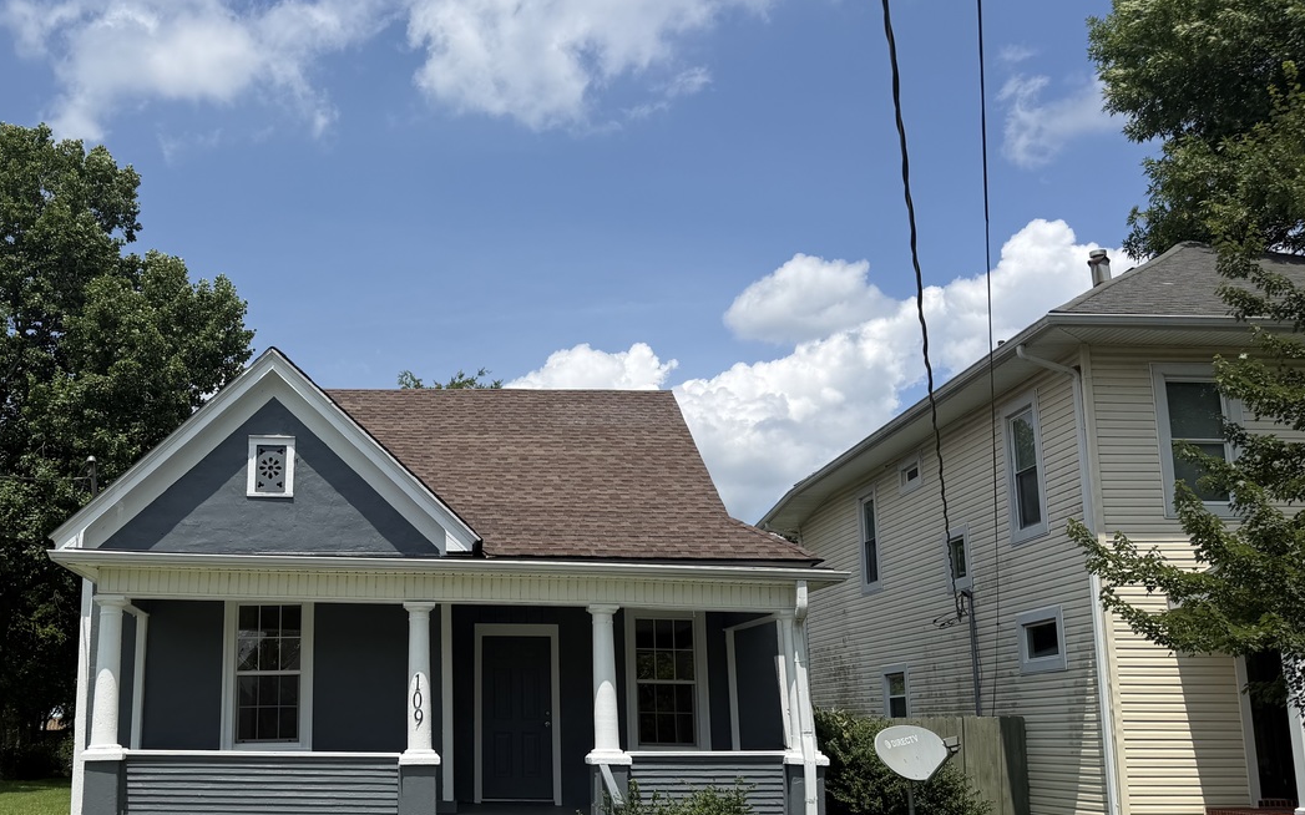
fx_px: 1245
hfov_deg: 54.3
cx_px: 445
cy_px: 493
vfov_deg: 36.1
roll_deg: -0.3
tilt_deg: +11.4
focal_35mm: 35
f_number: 1.78
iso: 80
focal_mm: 6.76
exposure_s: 1/7353
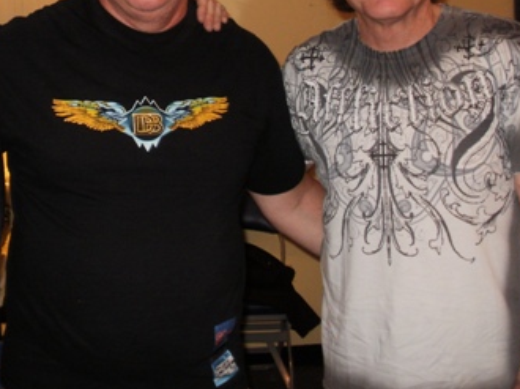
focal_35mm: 65
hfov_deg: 29.4
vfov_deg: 22.1
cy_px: 46
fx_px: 976
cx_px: 127
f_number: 3.5
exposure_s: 1/30
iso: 125
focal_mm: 6.3
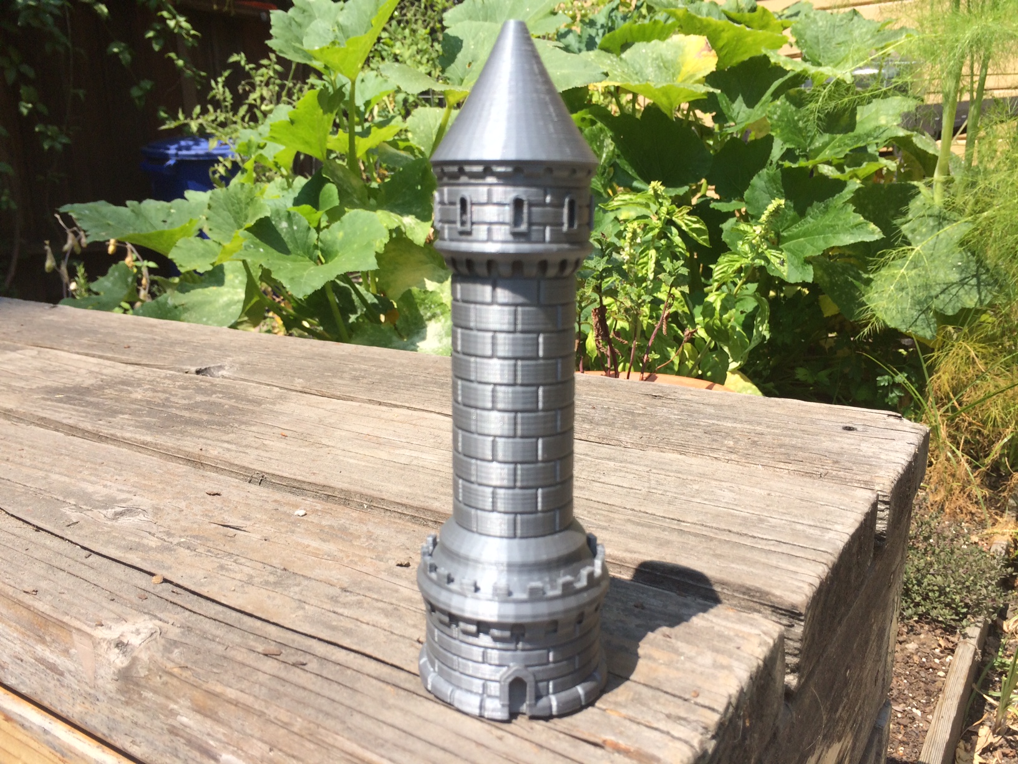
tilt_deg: -13.1
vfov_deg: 48.2
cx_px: 509
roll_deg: -0.5
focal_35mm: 29
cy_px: 382
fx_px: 853
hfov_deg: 61.7
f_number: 2.2
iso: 32
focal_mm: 4.15
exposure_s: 1/1368
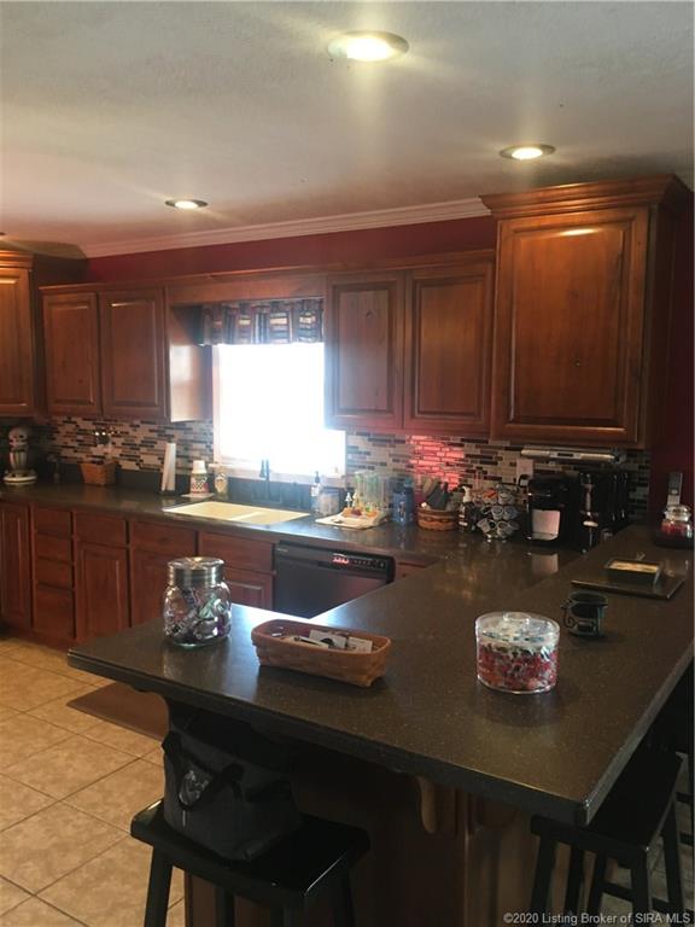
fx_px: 776
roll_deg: +0.8
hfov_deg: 48.2
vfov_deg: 61.7
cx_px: 348
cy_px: 464
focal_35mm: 29
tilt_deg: -6.5
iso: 160
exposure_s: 1/33
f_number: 2.2
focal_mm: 4.15
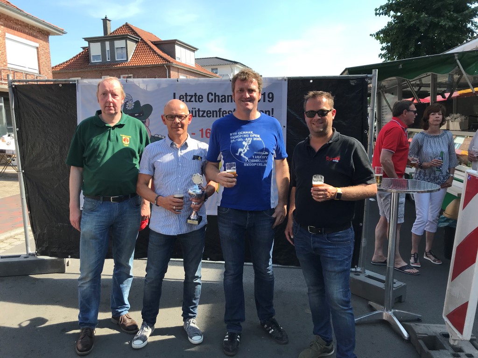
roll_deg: +1.5
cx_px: 239
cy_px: 179
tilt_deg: -7.1
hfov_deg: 63.4
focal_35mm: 28
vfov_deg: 49.7
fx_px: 387
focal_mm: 3.99
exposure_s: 1/818
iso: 20
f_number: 1.8
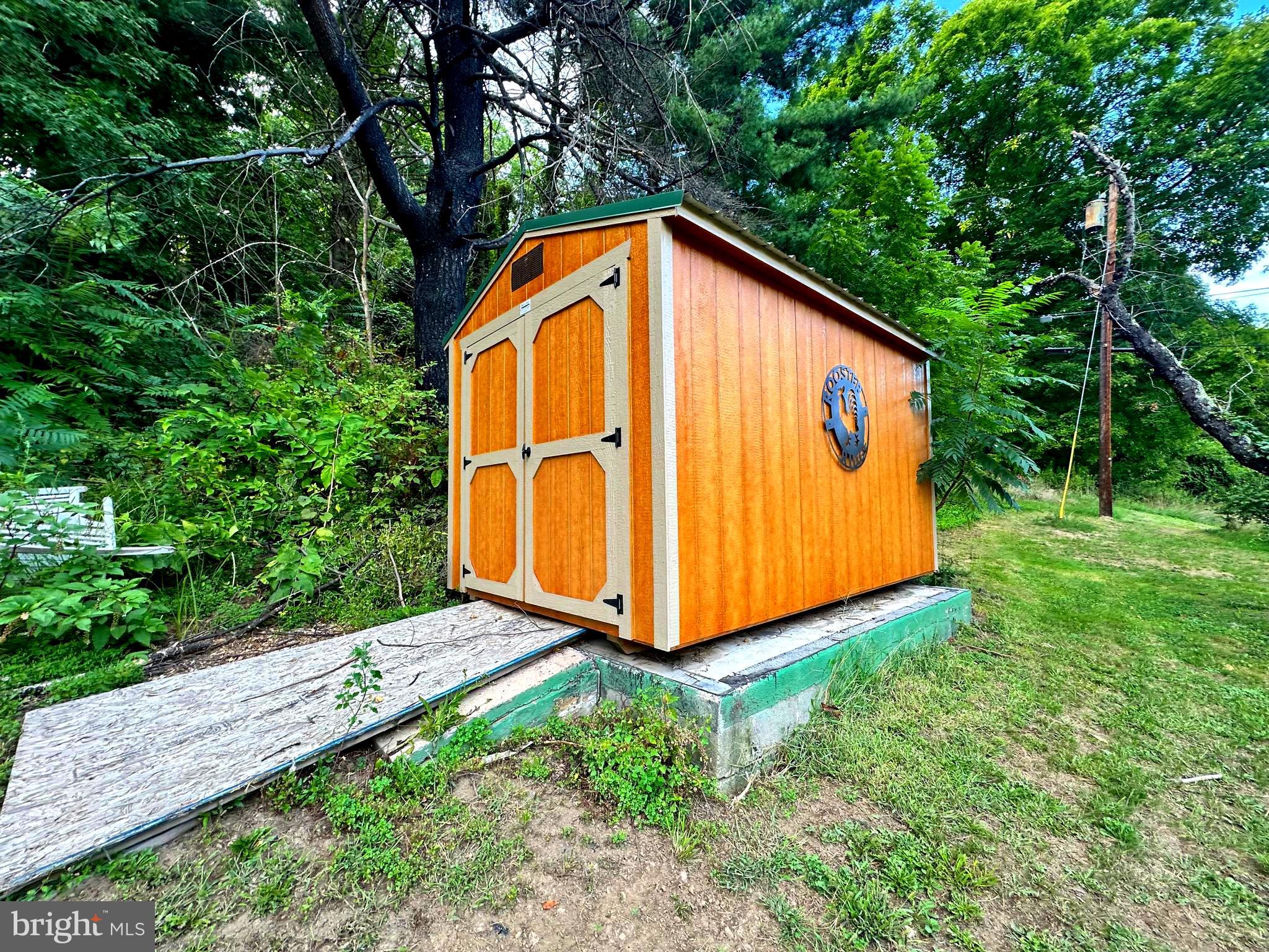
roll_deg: +1.2
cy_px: 476
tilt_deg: +4.7
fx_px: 513
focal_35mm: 14
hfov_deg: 102.1
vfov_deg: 85.7
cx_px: 634
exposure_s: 1/99
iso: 50
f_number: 2.2
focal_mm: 2.22
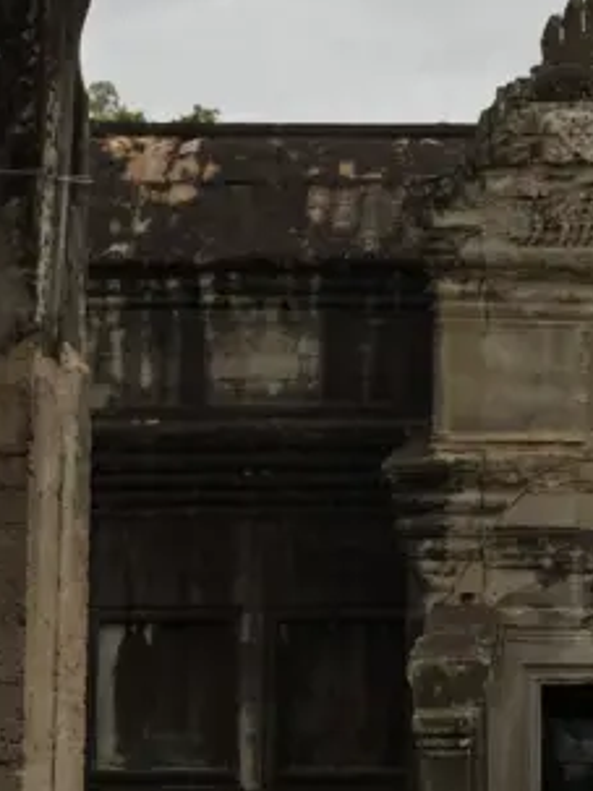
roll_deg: +1.1
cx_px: 580
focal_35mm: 88
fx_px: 2011
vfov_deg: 22.1
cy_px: 227
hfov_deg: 16.5
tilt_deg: +2.6
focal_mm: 4.25
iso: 32
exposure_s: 1/673
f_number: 1.8
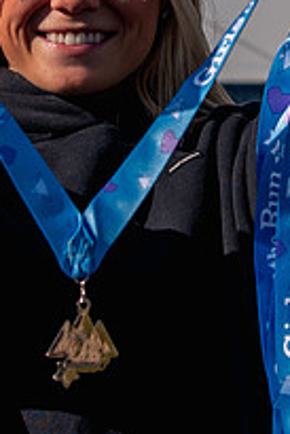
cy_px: -16
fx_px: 2605
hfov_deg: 6.4
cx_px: 254
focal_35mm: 216
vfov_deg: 9.4
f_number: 5.6
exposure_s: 1/1600
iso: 200
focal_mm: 44
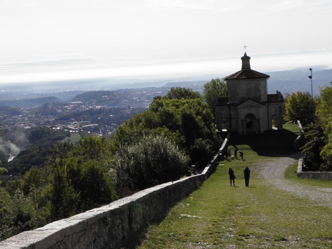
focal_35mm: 65
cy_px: 131
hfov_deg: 29.7
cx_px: 126
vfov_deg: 22.6
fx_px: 624
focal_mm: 8.19
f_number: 5.6
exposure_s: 1/400
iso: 64
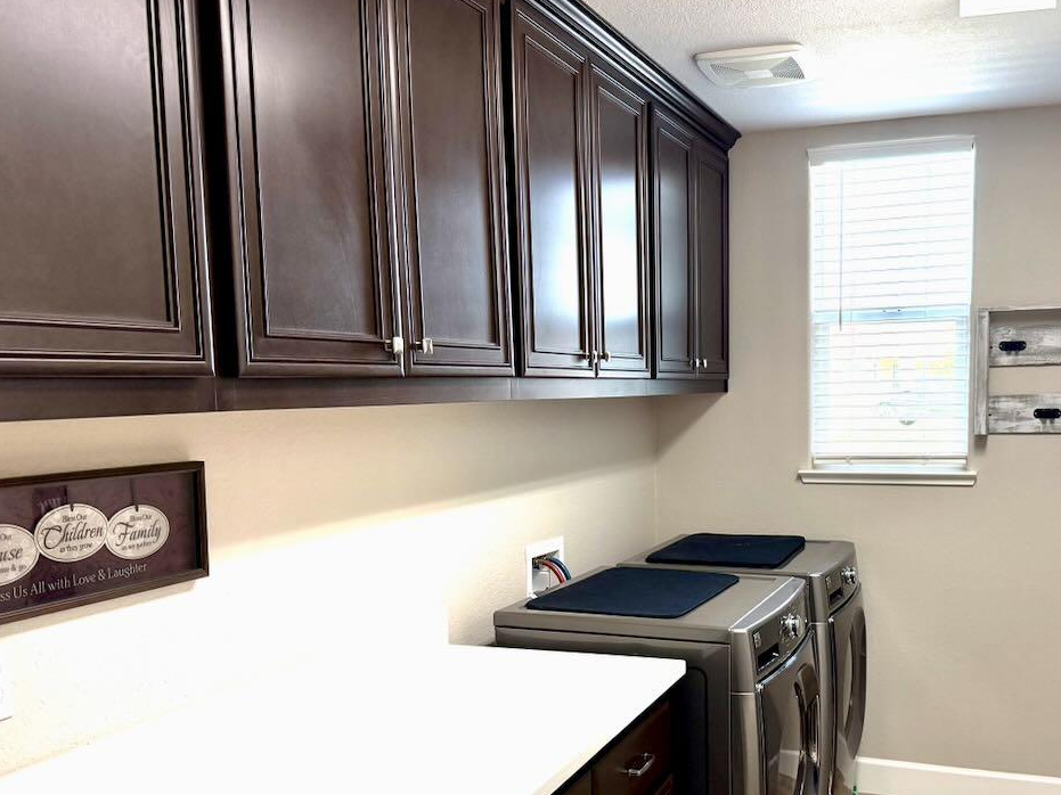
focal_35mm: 33
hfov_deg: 54.4
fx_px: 1011
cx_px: 697
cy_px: 480
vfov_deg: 42.7
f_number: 1.78
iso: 200
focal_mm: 6.76
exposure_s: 1/167
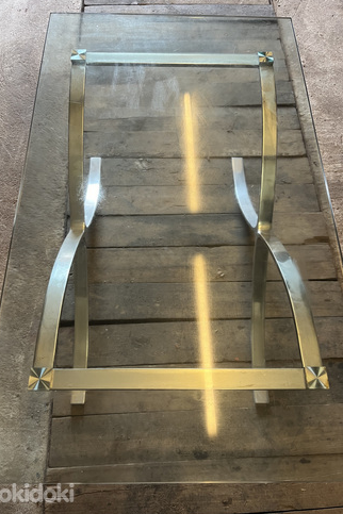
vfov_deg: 65.5
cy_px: 264
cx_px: 168
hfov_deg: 46.4
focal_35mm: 28
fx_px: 400
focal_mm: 5.1
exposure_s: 1/50
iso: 125
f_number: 1.6
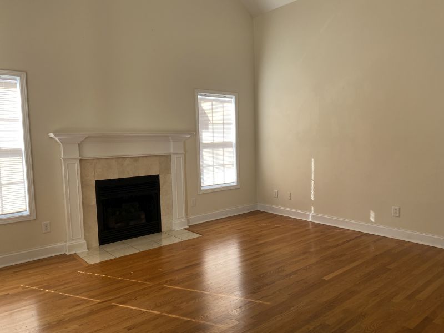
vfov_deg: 53.1
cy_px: 166
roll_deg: +1.3
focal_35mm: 26
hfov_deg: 67.3
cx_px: 222
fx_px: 333
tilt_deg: -4.8
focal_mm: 4.25
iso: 64
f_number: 1.8
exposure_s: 1/122
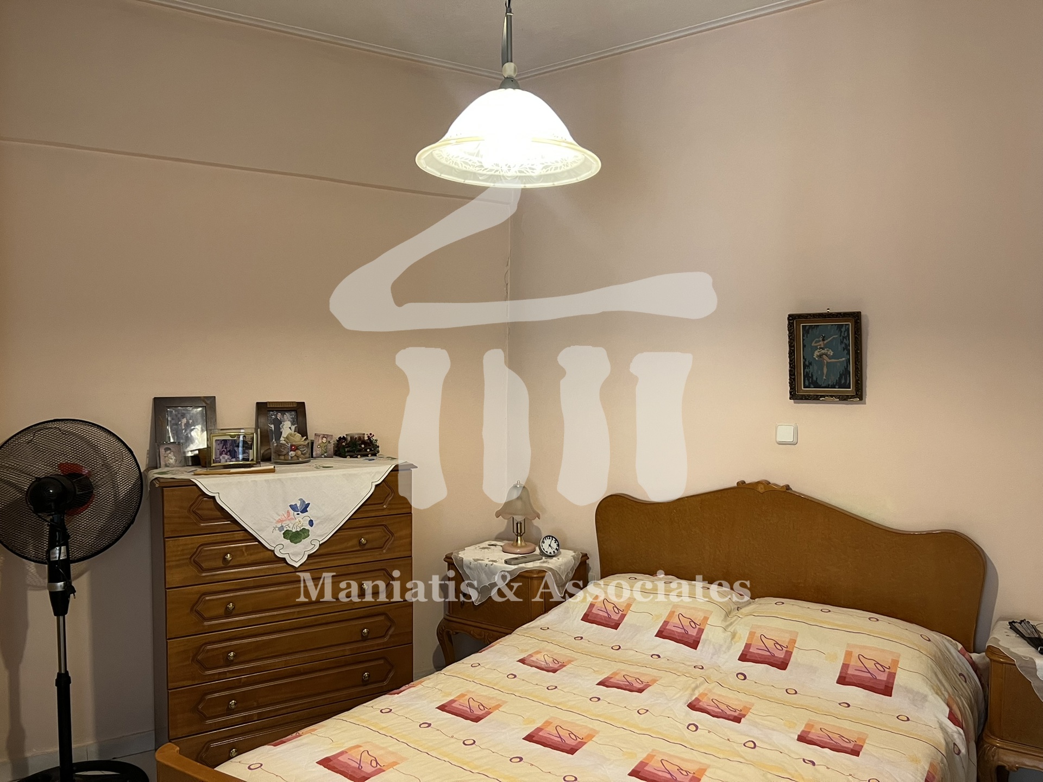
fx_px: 783
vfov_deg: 53.1
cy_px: 391
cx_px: 522
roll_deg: +0.7
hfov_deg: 67.3
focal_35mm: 26
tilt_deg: -1.5
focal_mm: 5.7
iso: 250
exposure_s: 1/50
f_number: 1.5
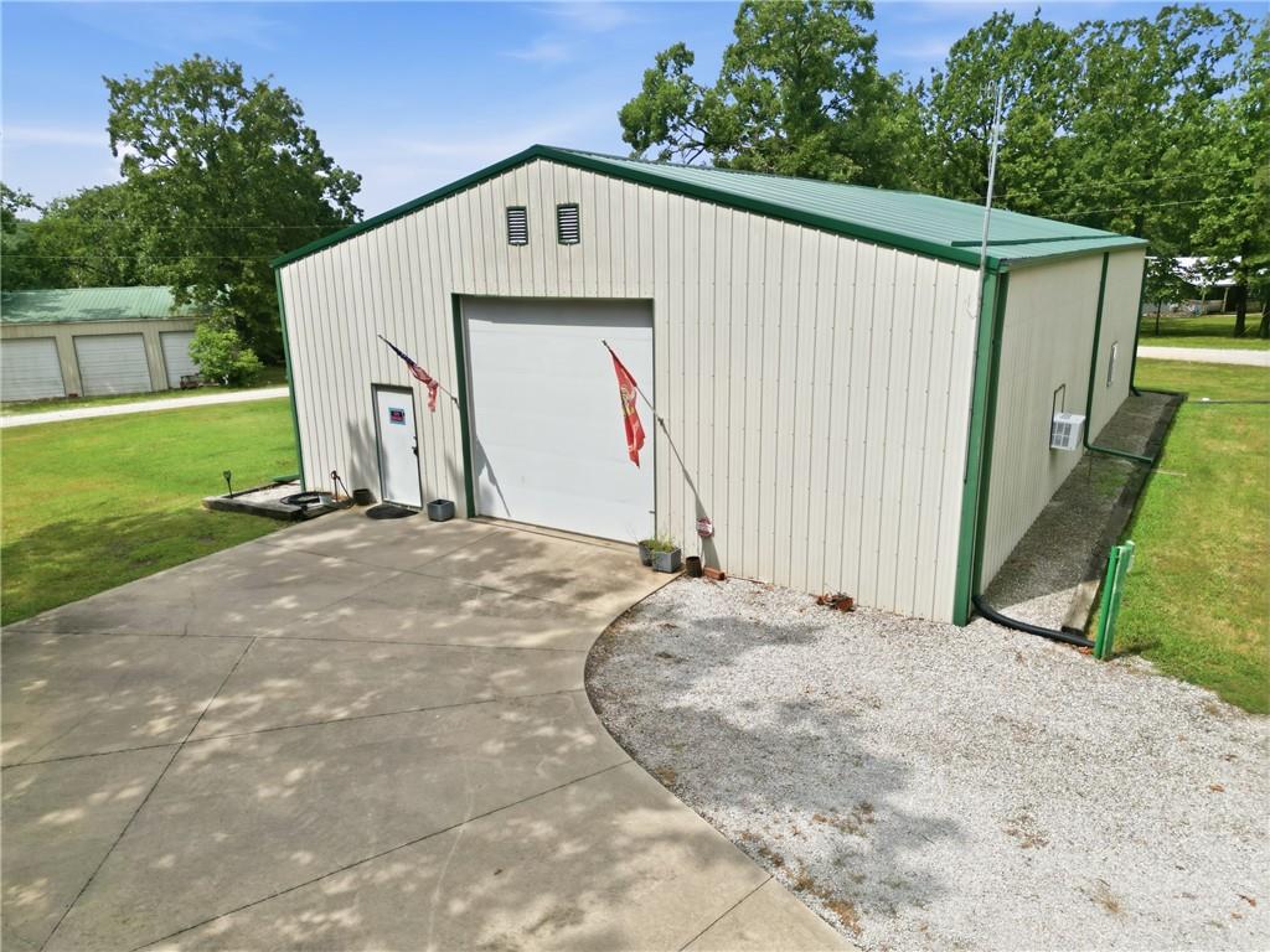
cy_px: 476
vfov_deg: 56.8
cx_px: 635
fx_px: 881
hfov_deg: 71.6
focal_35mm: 24
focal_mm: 6.7
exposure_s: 1/4000
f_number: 1.7
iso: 110
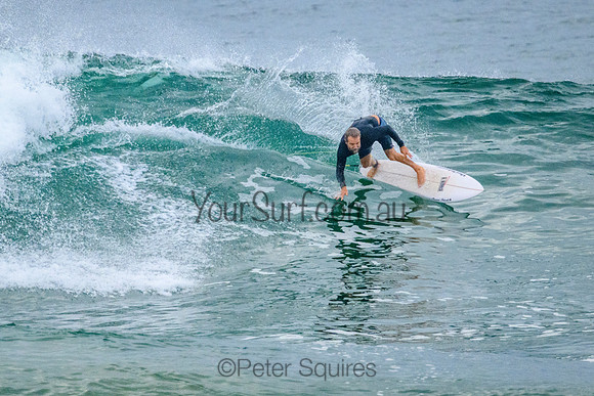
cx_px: 297
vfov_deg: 1.3
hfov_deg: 1.9
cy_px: 128
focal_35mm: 1100
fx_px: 18148
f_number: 11
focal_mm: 800
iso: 4500
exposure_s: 1/2000
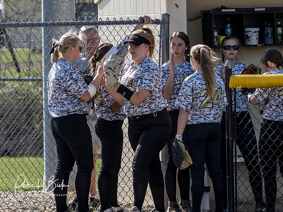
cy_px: 78
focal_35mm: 424
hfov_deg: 4.7
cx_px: 142
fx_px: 3470
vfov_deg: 3.5
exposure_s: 1/1000
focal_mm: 162
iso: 400
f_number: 6.3
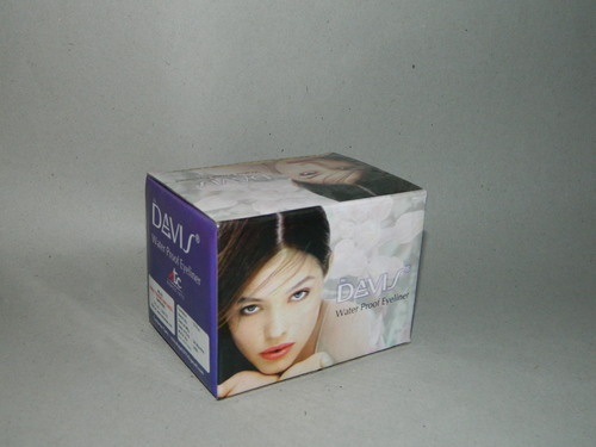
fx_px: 706
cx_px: 298
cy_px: 224
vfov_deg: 35.1
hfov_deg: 45.8
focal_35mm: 41
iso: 200
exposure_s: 1/40
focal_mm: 7.3
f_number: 9.8
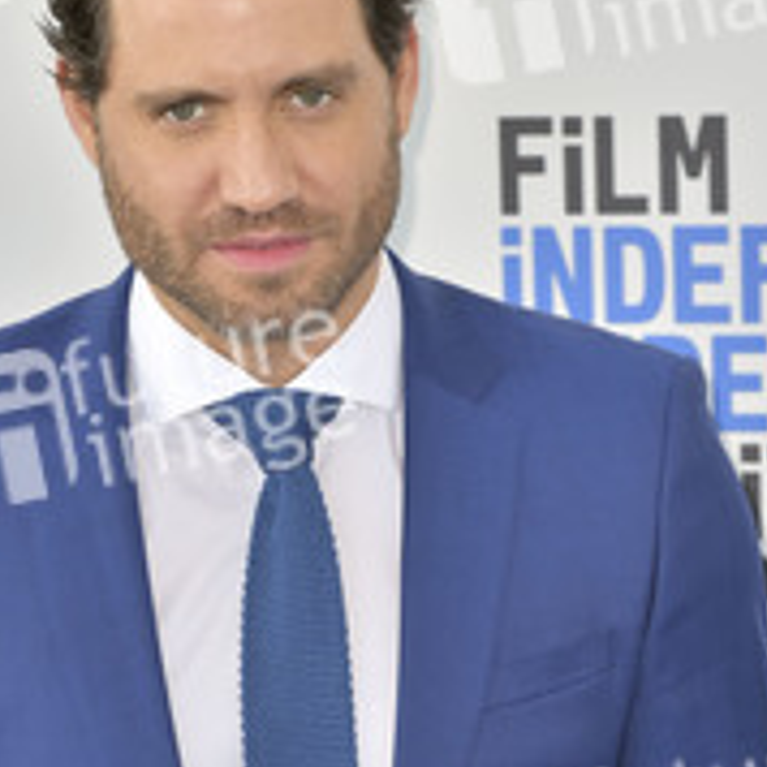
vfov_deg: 6.3
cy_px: 629
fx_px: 6944
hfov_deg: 6.3
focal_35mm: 277
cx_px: 261
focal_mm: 145
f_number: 6.3
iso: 500
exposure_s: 1/320
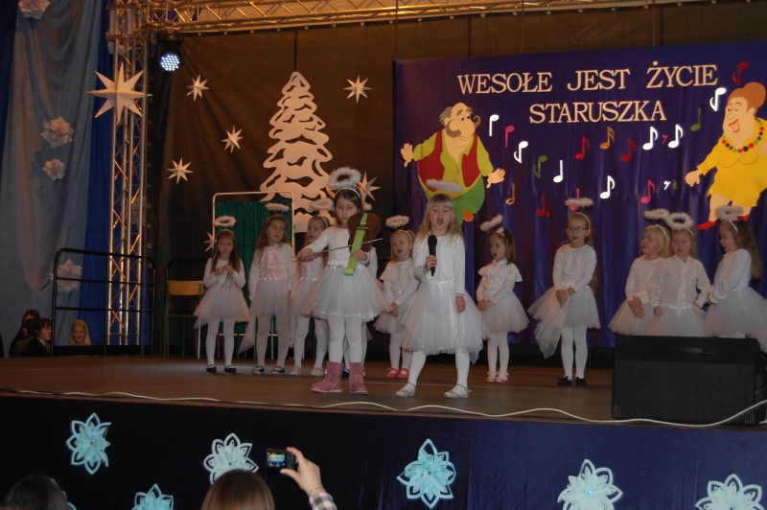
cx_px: 384
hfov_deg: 33.4
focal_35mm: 60
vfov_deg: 22.6
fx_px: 1277
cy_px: 255
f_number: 5
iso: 500
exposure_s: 1/60
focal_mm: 40
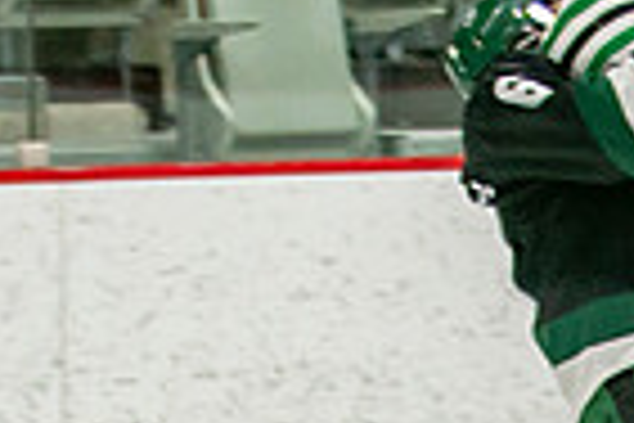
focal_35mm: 730
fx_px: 12855
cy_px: 975
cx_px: 1033
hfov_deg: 2.8
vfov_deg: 1.9
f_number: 3.2
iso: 640
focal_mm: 75
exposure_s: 1/640
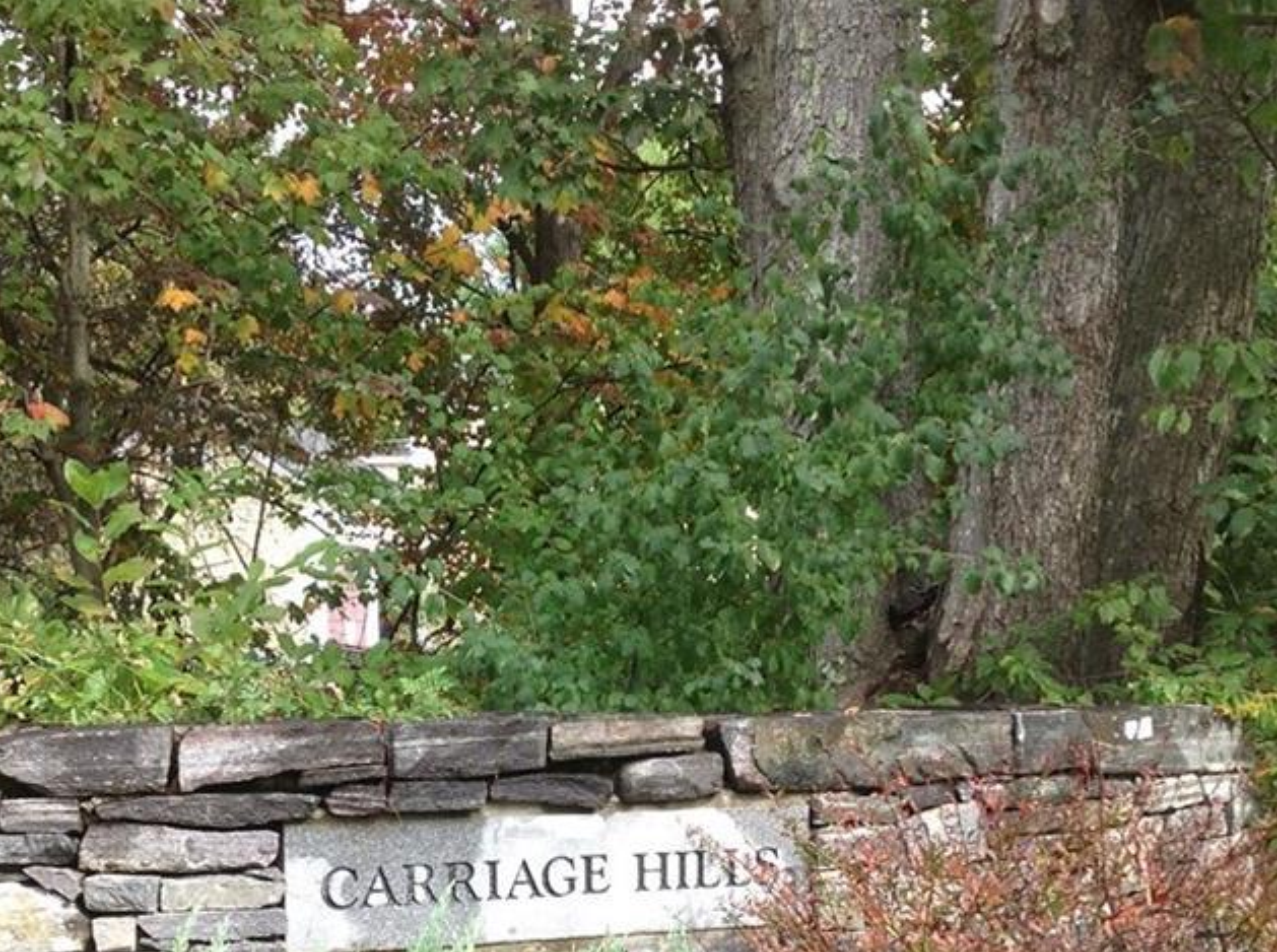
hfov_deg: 33.8
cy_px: 771
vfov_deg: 25.1
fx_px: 2098
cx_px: 629
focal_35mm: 57
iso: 50
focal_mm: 4.28
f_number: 2.4
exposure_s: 1/265
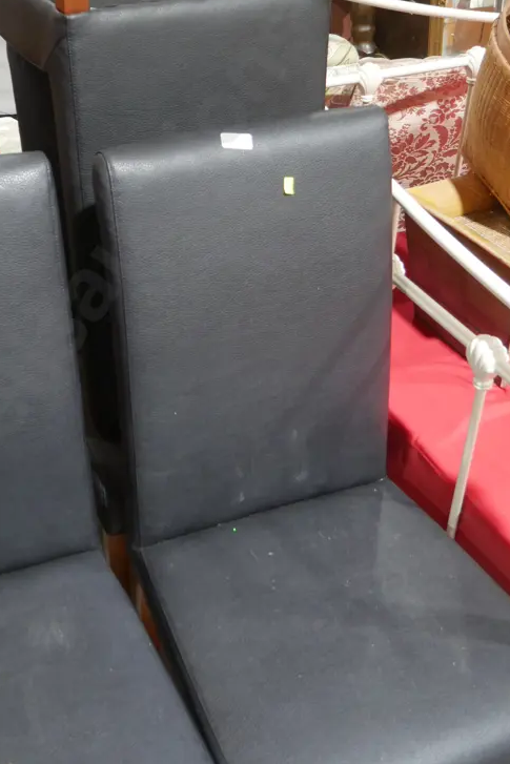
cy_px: 243
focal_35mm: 41
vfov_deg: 46.5
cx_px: 127
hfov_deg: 32.0
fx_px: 871
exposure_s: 1/60
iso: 1000
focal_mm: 14
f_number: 3.5
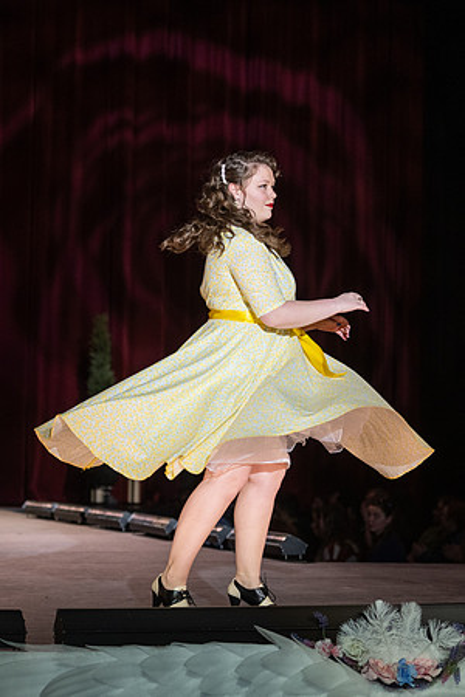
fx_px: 2257
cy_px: 321
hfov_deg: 11.7
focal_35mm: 116
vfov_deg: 17.6
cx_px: 327
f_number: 2.8
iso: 640
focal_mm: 70
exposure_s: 1/800
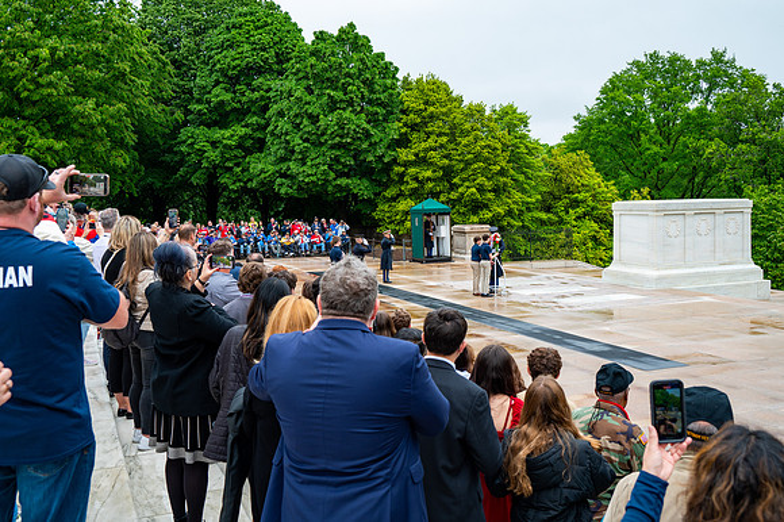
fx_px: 786
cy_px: 250
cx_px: 386
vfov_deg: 36.7
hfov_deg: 53.0
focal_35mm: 36
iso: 140
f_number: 6.3
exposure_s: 1/100
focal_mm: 34
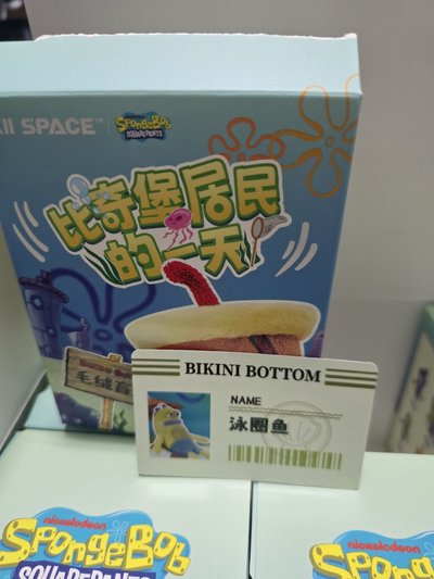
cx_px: 217
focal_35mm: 23
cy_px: 290
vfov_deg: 73.9
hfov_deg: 58.9
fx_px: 384
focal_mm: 6.3
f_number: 1.7
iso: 400
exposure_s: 1/34.6
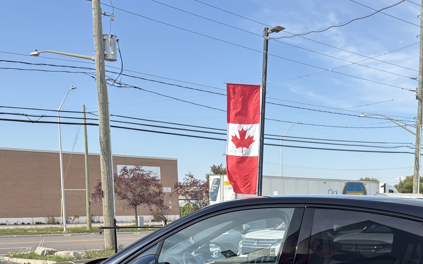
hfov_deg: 38.5
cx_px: 275
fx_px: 600
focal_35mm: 52
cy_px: 283
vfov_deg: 23.5
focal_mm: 5.96
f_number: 1.6
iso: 50
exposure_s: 1/2208
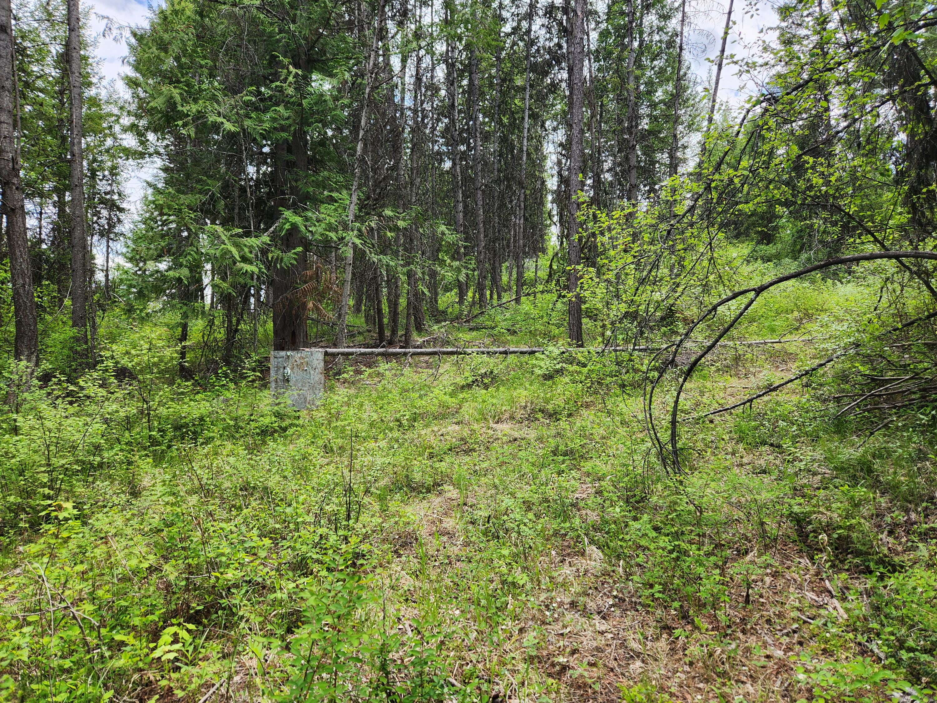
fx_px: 623
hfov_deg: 73.9
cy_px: 352
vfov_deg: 58.9
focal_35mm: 23
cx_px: 468
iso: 20
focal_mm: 5.4
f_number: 1.8
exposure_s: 1/330
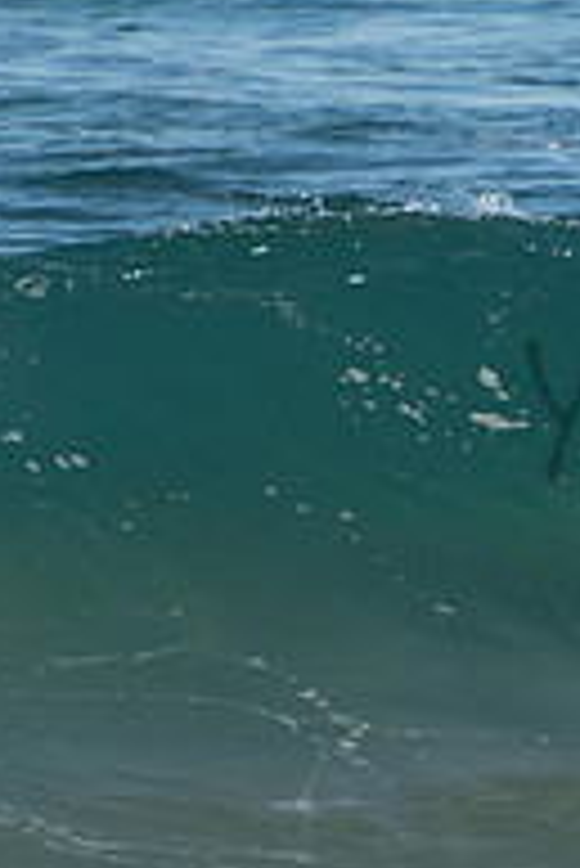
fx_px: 43467
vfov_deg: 1.1
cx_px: 989
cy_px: 371
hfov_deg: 0.8
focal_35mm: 1802
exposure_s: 1/1000
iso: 280
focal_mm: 400
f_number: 5.6
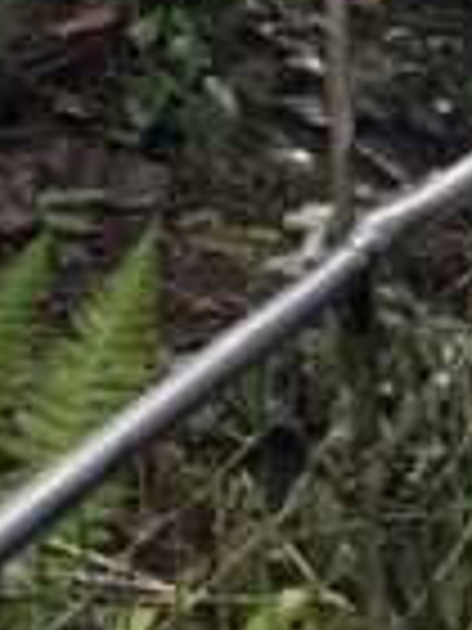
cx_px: 1398
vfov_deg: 9.9
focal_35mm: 190
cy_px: -500
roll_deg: +1.5
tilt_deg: -3.2
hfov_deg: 7.0
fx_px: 3454
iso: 80
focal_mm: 4.25
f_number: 1.8
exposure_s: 1/121
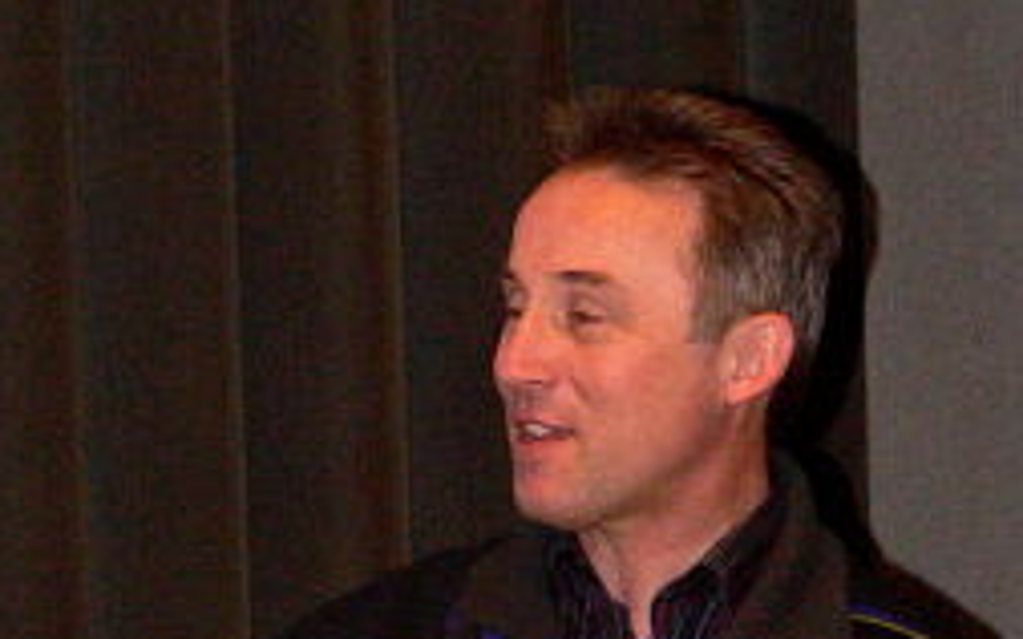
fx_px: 8864
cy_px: 635
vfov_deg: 4.1
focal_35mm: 318
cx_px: 566
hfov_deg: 6.6
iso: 400
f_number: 2.8
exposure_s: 1/100
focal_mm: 31.6
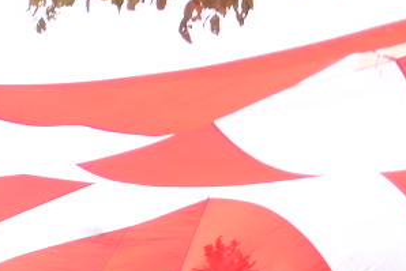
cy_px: 682
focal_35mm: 277
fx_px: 3125
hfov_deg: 6.8
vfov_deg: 4.8
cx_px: -792
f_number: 4.5
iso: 160
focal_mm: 28
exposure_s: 1/200
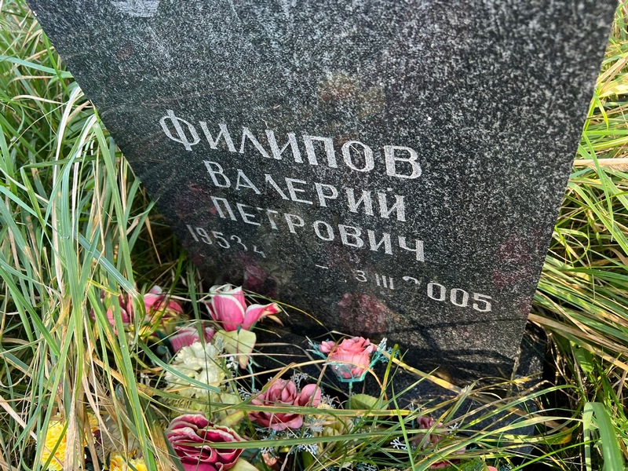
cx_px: 314
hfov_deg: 67.3
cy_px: 236
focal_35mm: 26
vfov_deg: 53.1
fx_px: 472
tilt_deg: -46.3
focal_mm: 5.7
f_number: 1.5
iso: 50
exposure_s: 1/121
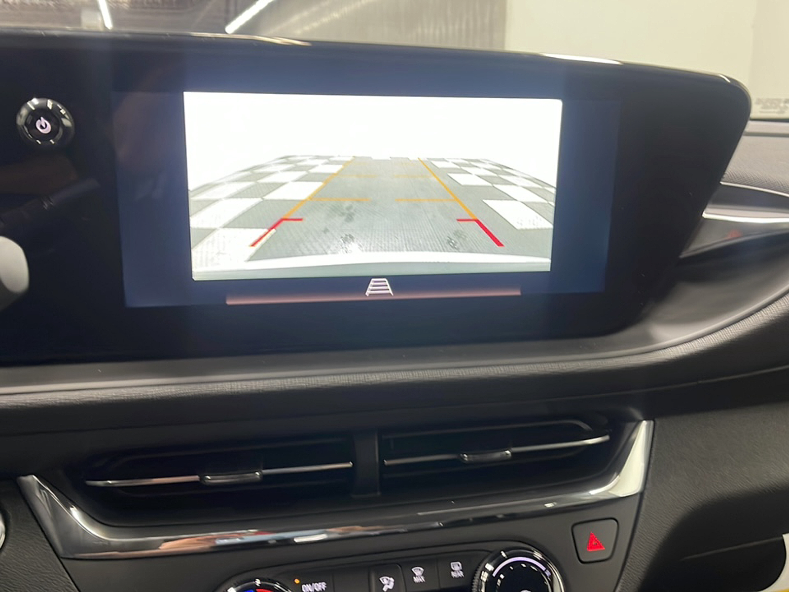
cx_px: 394
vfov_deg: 49.7
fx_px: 638
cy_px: 296
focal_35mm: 28
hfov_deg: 63.4
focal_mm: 5.1
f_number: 1.6
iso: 125
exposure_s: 1/40
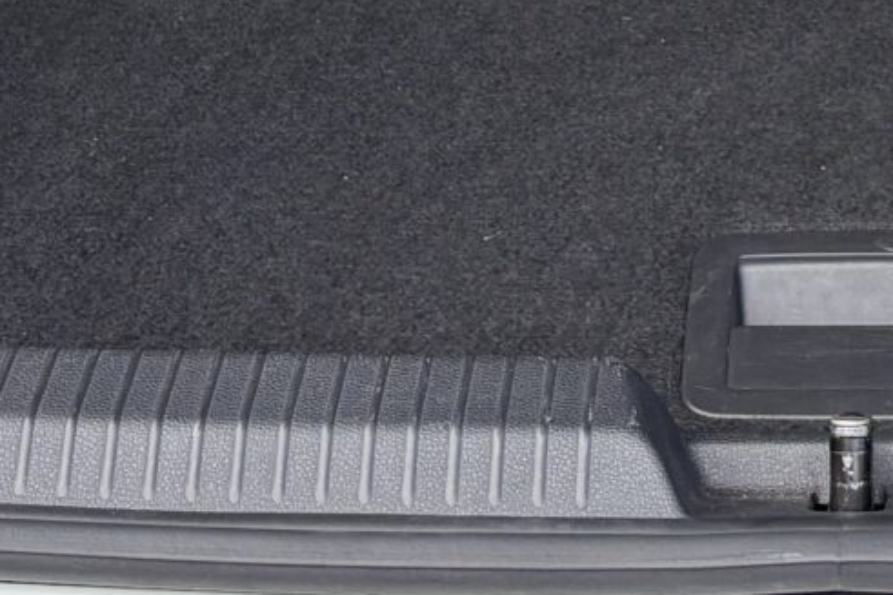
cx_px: 913
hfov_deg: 14.3
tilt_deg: -23.3
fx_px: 3496
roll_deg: +1.3
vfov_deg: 9.3
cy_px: -491
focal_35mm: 141
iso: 64
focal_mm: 5.96
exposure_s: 1/601
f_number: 1.6
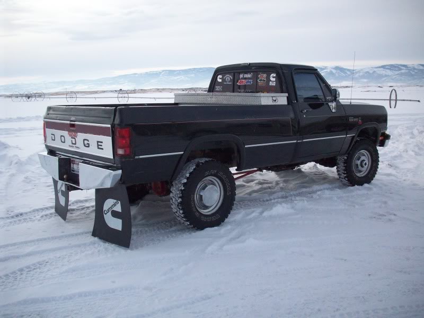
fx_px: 453
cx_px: 212
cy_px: 159
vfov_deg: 38.7
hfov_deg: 50.1
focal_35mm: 37
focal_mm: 6.2
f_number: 5.6
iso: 200
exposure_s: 1/822
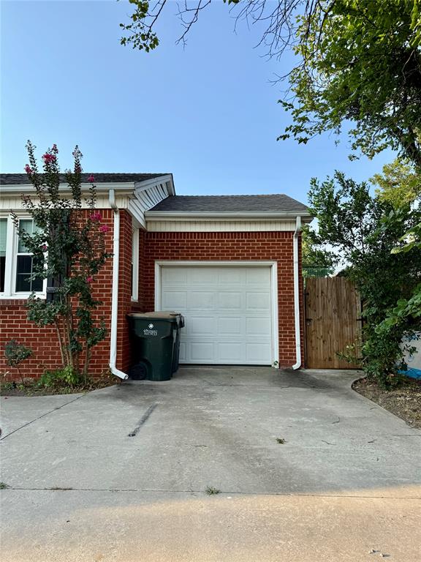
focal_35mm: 24
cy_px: 281
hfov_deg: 56.8
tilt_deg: +5.4
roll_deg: +0.4
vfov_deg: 71.6
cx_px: 210
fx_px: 389
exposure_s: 1/1522
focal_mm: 6.76
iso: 80
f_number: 1.78
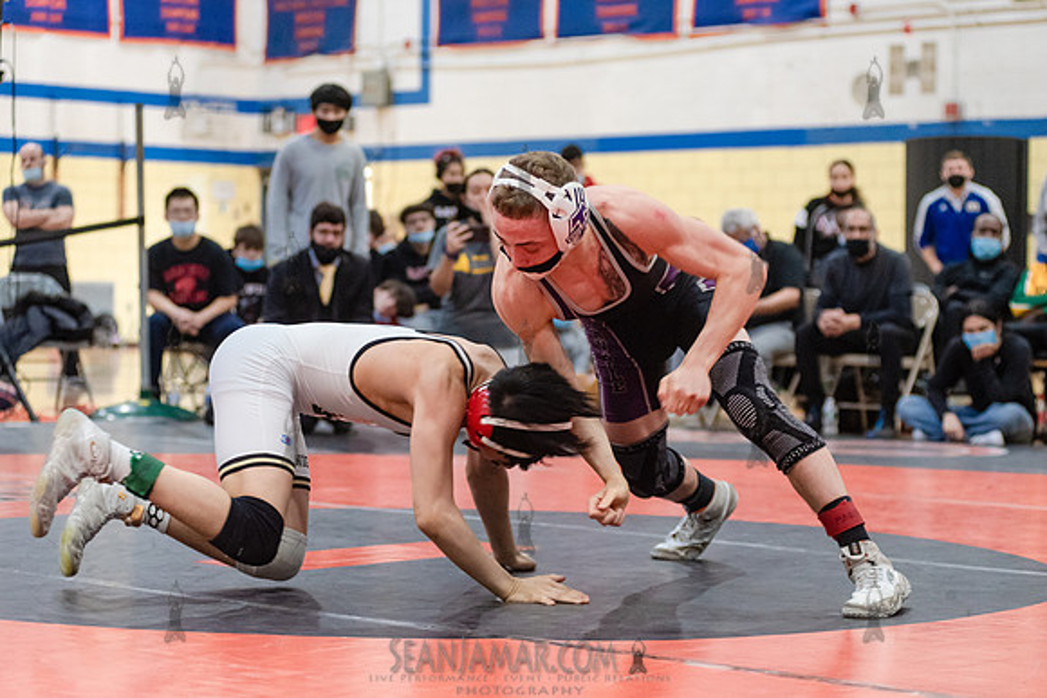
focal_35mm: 86
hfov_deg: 23.7
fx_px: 2492
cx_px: 524
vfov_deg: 16.0
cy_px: 349
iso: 4000
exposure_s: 1/400
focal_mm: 80
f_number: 3.5
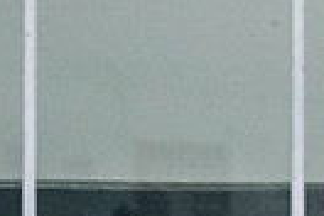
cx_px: -63
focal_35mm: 663
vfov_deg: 2.1
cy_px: 391
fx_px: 5967
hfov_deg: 3.1
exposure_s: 1/800
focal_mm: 90
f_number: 2.8
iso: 4000
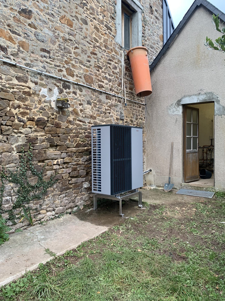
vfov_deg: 67.3
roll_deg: +0.1
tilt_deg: -1.0
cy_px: 150
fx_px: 225
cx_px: 112
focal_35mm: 26
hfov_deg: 53.1
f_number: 1.8
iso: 100
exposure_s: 1/93
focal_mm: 4.25
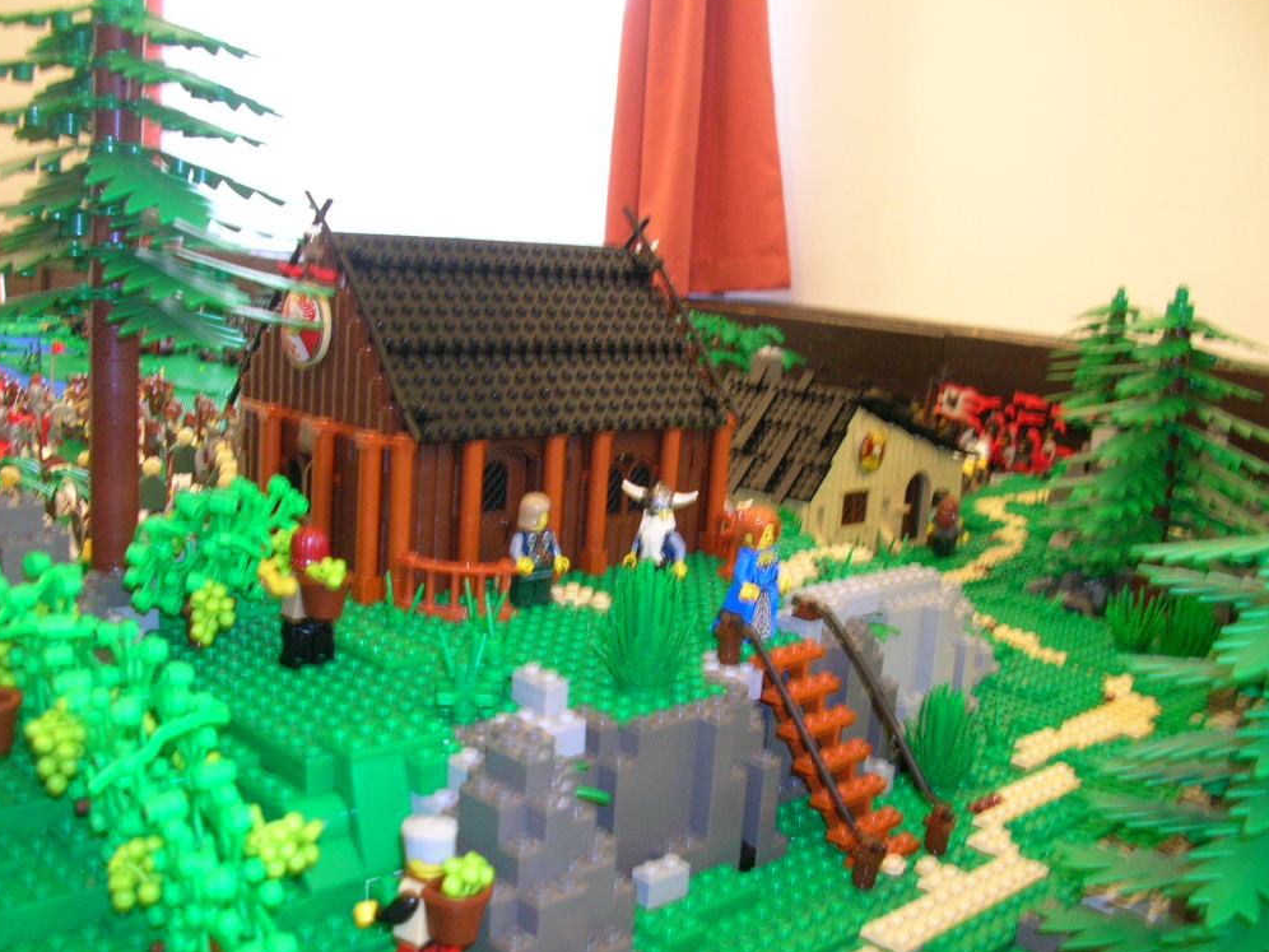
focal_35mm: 36
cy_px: 480
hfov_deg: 51.3
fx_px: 1320
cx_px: 618
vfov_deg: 39.7
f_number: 2.8
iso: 132
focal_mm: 5.8
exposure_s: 1/4.8
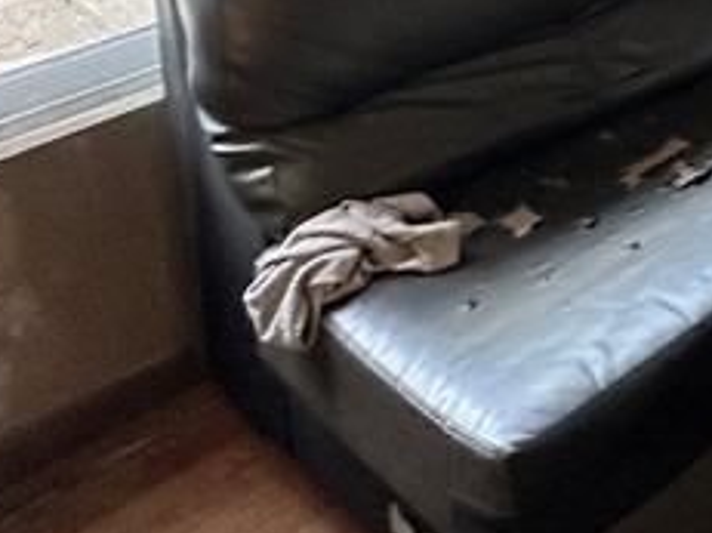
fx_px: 1275
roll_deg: -2.0
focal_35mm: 62
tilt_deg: -7.4
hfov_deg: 24.8
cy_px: -379
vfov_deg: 19.0
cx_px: 1039
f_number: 2.2
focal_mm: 2.22
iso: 200
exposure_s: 1/99
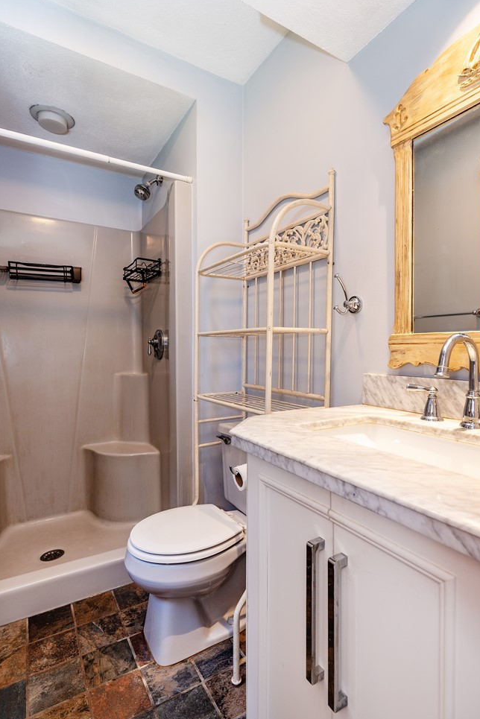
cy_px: 372
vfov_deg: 90.0
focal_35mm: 18
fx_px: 360
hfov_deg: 67.4
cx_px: 256
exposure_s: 1/4
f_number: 6.3
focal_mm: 16
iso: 100
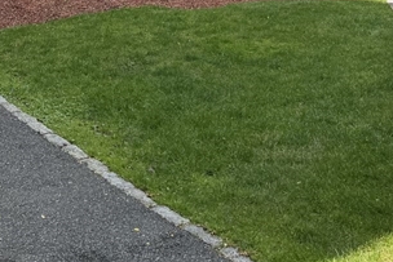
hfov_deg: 23.9
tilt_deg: +3.4
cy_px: -212
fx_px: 917
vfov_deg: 14.3
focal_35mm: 84
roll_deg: +0.6
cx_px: 92
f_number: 1.78
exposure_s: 1/1493
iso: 80
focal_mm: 6.76
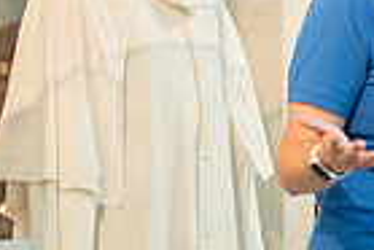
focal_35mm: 212
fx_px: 2205
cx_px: 507
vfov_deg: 6.5
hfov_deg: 9.5
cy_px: -23
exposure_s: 1/200
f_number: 1.8
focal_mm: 50
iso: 640
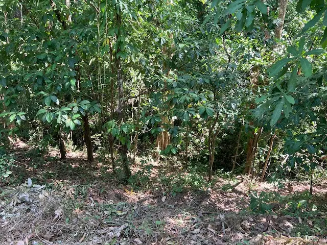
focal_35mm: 28
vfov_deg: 49.7
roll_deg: -5.9
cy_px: 122
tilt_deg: -18.5
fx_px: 265
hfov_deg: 63.4
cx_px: 164
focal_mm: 3.99
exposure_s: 1/91
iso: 80
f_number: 1.8
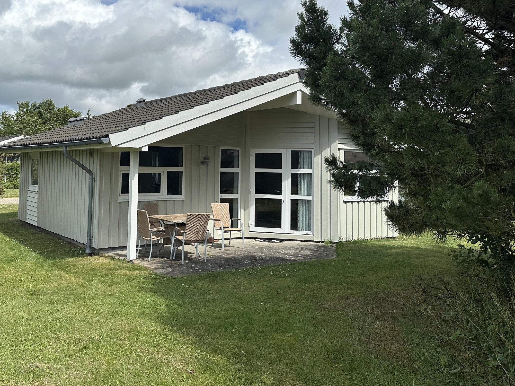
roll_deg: -1.1
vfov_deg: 41.5
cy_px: 145
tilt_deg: +2.3
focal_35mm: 34
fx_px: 506
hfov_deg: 53.5
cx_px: 198
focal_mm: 6.86
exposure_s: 1/6623
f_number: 1.78
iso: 80
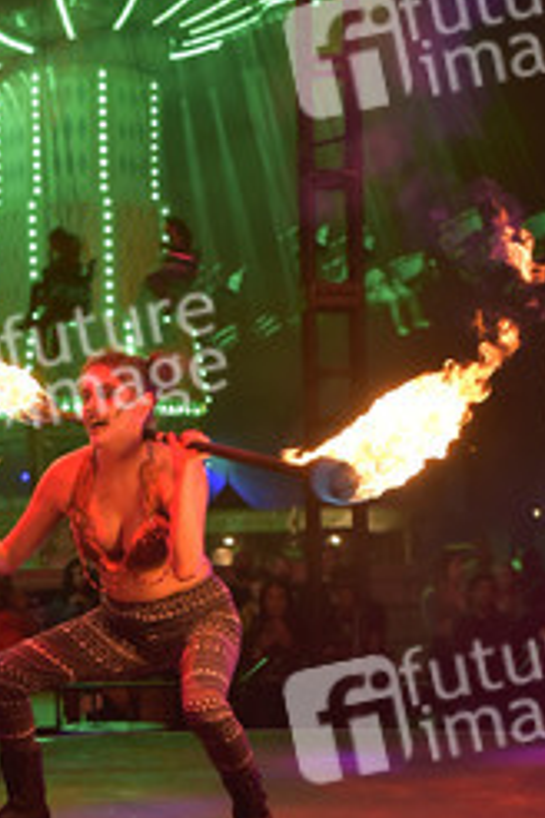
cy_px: 539
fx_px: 1294
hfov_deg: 23.6
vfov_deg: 34.8
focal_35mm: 57
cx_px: 155
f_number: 3.5
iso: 1000
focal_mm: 35
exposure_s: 1/320
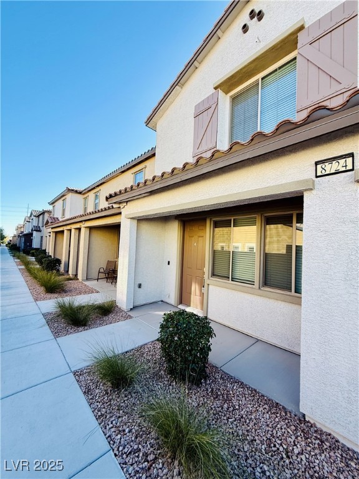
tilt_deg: +2.4
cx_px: 180
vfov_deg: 102.1
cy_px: 240
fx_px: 194
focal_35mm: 14
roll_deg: -2.4
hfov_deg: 85.7
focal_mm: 2.22
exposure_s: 1/545
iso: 64
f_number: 2.2
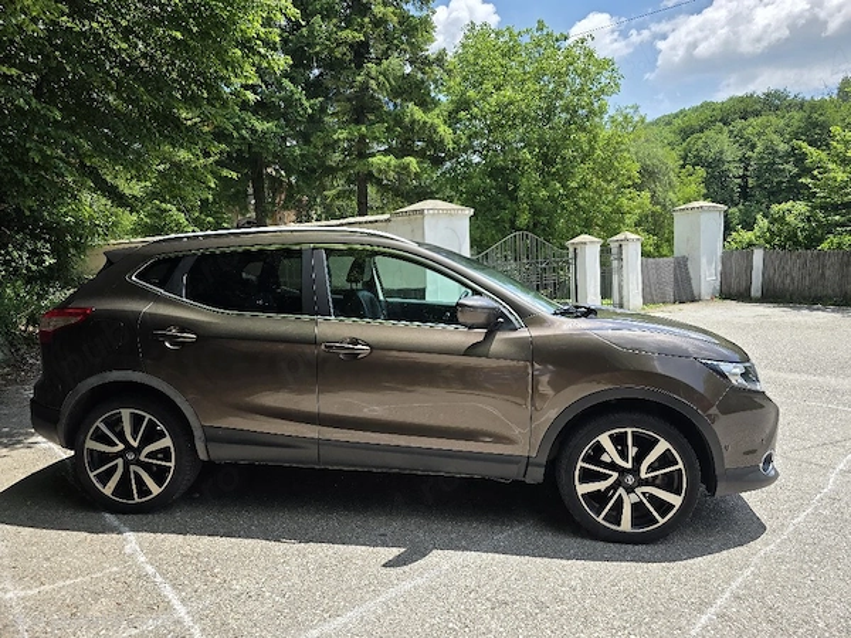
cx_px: 426
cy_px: 319
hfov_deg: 73.9
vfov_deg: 58.9
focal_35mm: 23
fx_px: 565
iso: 80
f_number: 1.7
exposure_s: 1/5000
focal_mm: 6.3
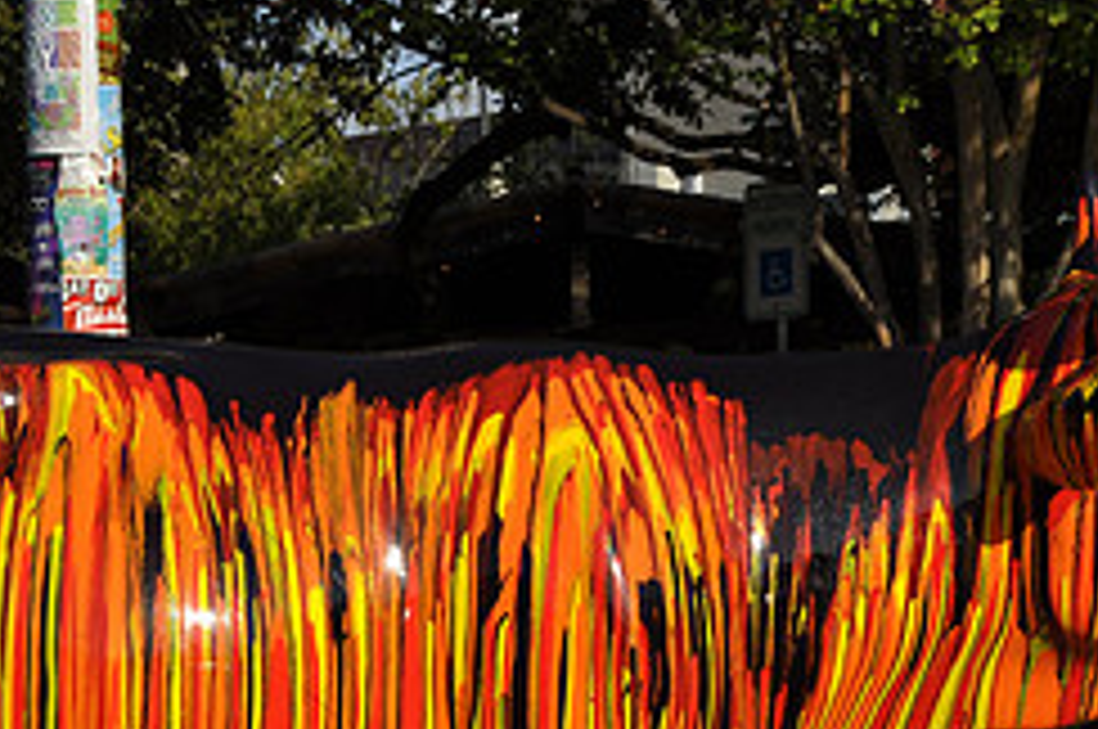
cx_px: 306
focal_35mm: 121
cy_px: 749
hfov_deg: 16.9
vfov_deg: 11.2
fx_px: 3686
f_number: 8
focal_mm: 34
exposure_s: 1/250
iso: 200
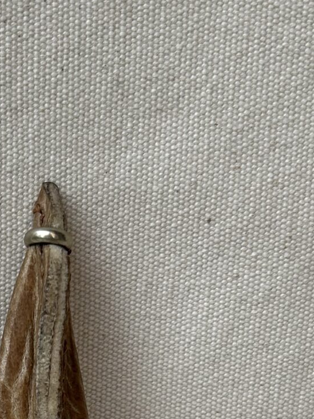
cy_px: 466
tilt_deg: -15.9
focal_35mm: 91
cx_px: 31
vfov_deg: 20.5
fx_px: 1100
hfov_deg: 16.0
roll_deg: -1.7
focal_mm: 5.7
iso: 50
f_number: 1.5
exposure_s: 1/859
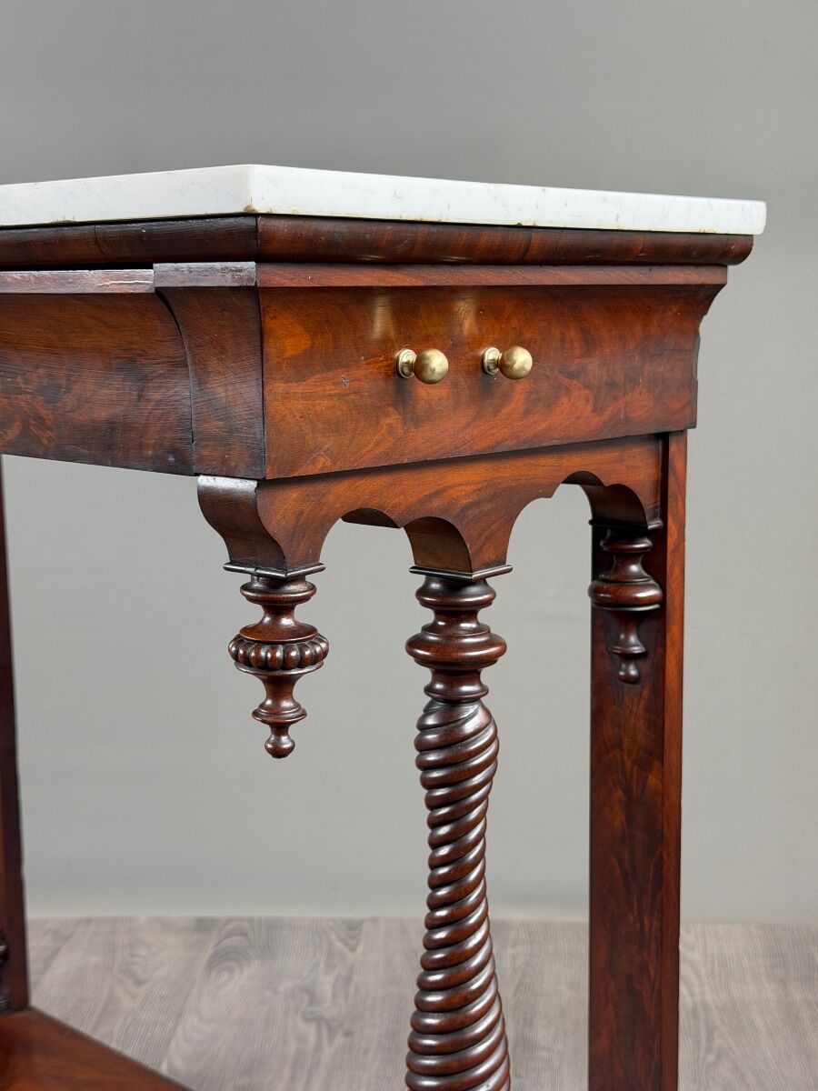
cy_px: 546
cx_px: 409
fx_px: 1512
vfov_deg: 39.7
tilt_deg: -10.3
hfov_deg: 30.3
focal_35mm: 48
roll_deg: +0.4
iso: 160
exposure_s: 1/100
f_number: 1.78
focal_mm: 6.76
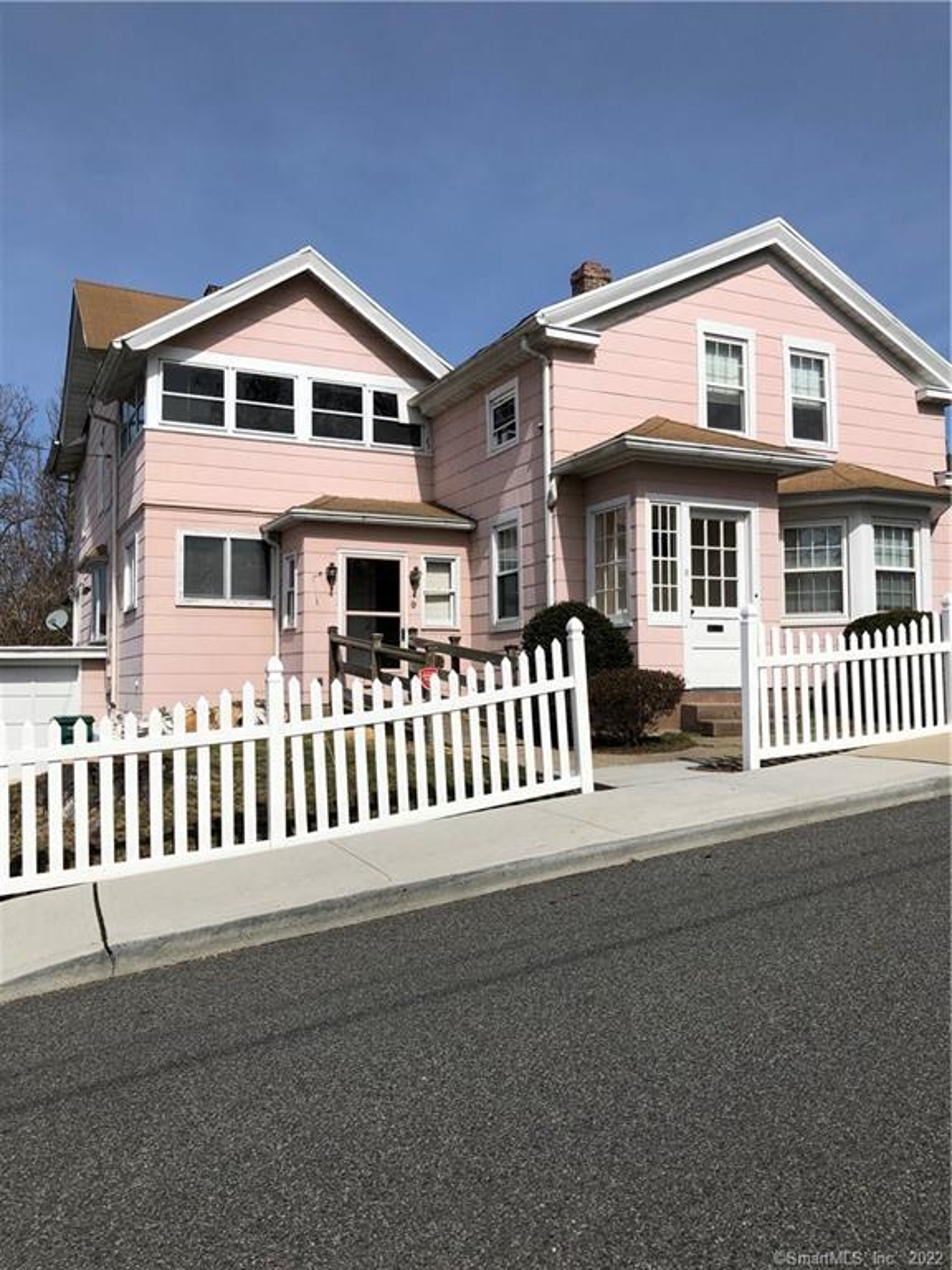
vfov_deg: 63.4
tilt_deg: +4.0
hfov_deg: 49.7
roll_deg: +0.9
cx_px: 476
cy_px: 635
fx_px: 1027
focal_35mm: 28
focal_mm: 3.99
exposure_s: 1/4367
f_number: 1.8
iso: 20
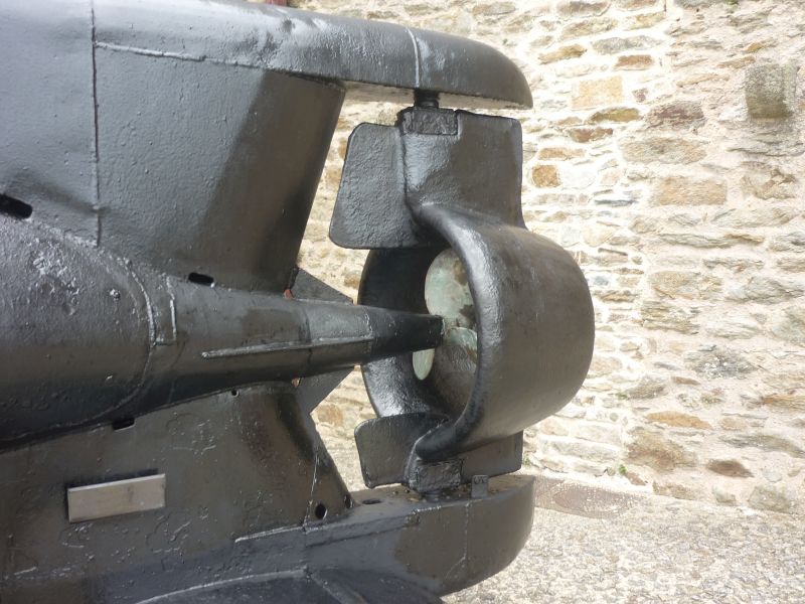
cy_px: 302
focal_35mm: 33
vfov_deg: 42.9
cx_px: 402
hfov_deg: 55.4
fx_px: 767
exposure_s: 1/80
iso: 80
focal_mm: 5.5
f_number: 2.8
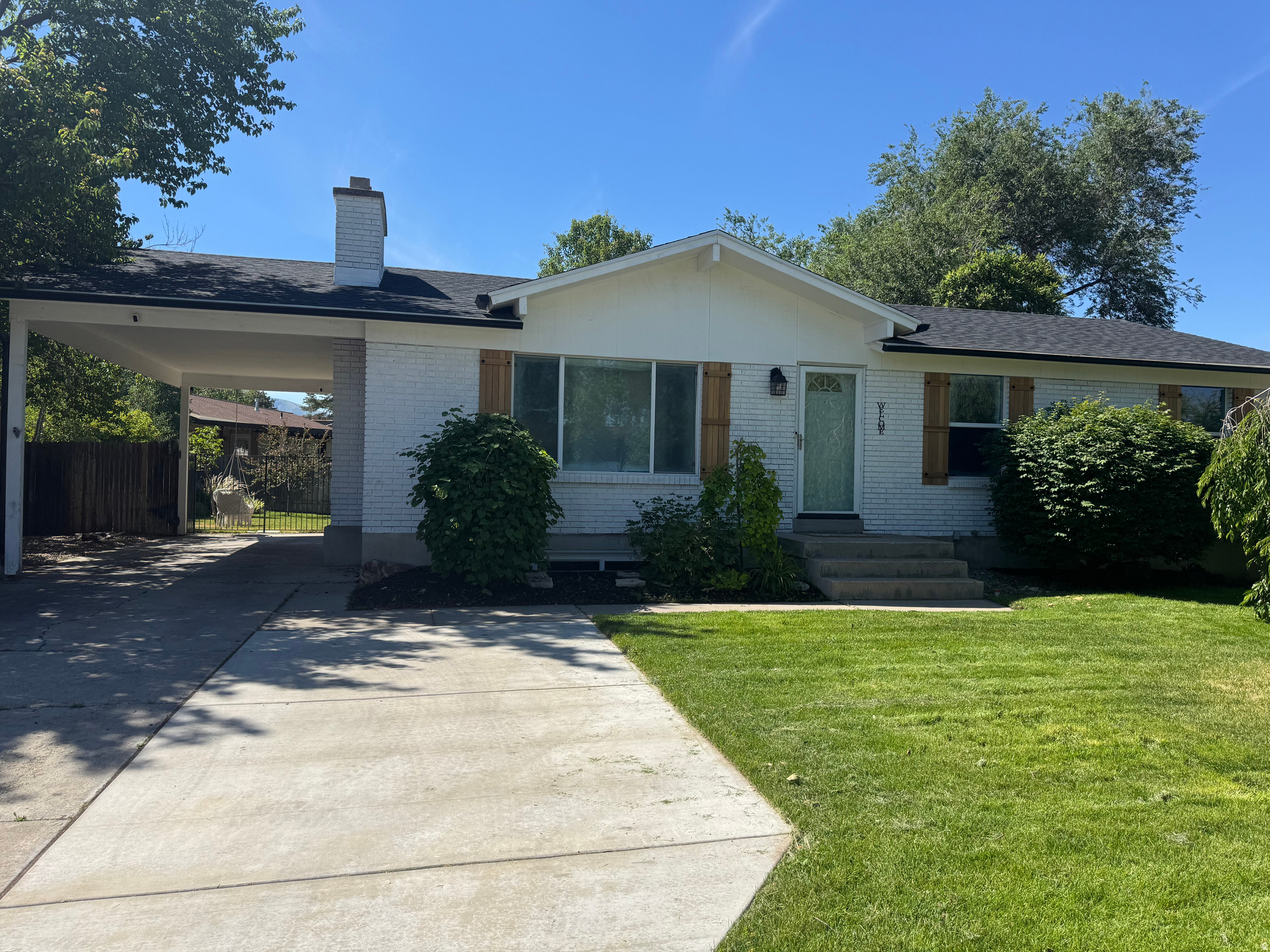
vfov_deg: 56.8
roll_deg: -1.6
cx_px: 635
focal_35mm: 24
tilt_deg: -0.3
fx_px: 881
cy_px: 476
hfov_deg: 71.6
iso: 80
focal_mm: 6.76
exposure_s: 1/4310
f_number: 1.78
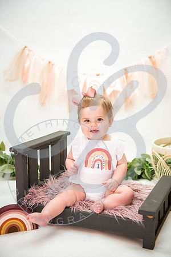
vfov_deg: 41.1
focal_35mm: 48
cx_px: 86
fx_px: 342
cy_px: 128
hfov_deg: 28.1
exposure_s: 1/200
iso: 160
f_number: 2.8
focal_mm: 48
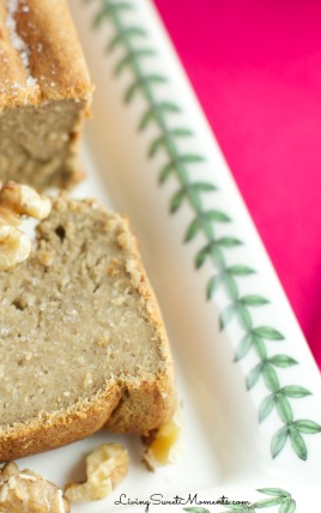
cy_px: 258
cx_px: -17
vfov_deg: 18.0
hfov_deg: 11.2
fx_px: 1622
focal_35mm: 116
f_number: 2.8
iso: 100
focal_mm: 50
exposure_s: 1/60
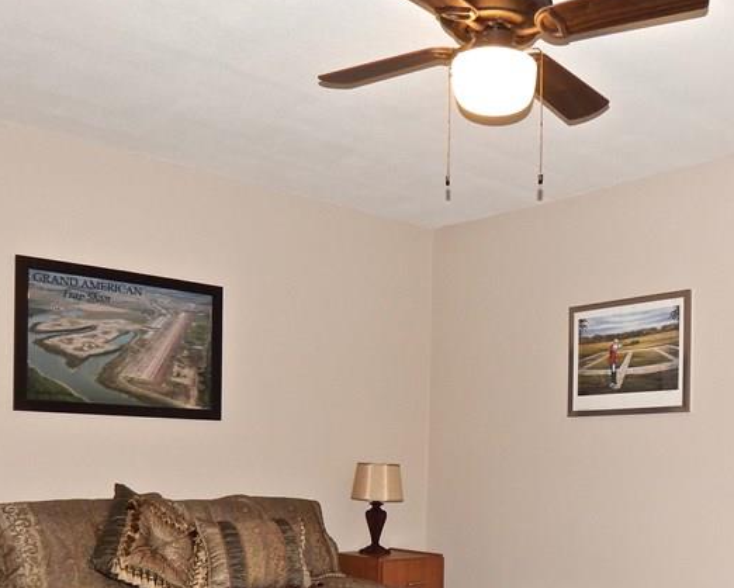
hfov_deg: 41.3
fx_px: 956
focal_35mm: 44
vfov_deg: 33.1
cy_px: 478
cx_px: 510
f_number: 3
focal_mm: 4
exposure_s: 1/30
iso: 200
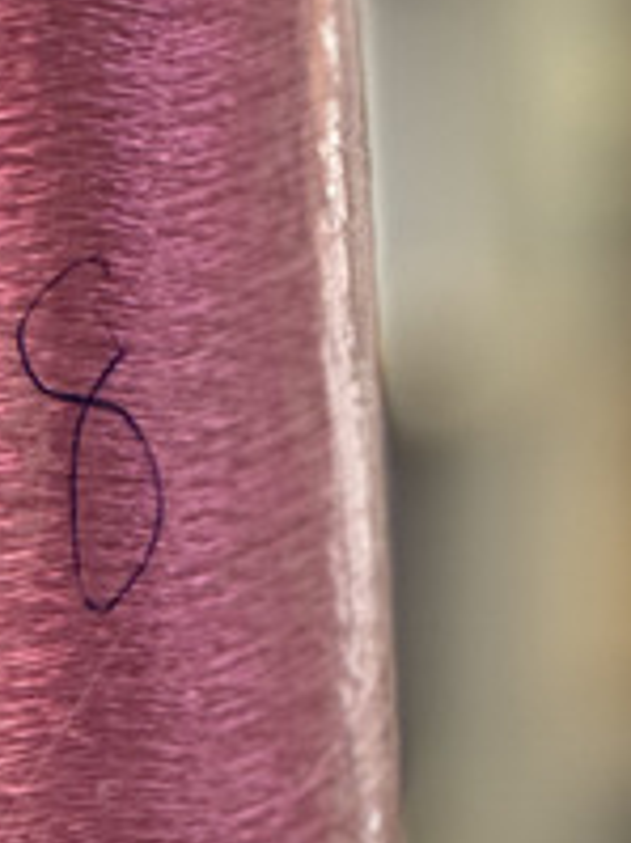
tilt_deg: -2.4
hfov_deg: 4.8
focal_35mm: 310
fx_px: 7543
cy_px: 203
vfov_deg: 6.4
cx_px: -288
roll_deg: -1.7
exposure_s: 1/33
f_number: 2.8
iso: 200
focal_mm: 9
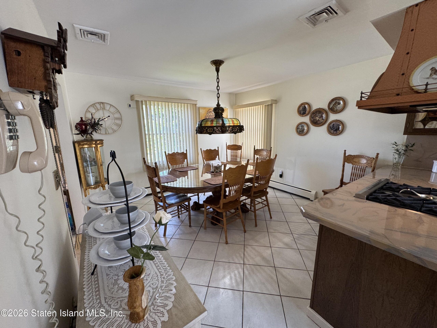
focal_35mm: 14
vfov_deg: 85.7
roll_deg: +0.7
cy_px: 164
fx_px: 177
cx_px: 218
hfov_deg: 102.1
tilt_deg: -11.7
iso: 160
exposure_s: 1/120
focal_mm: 2.22
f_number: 2.2
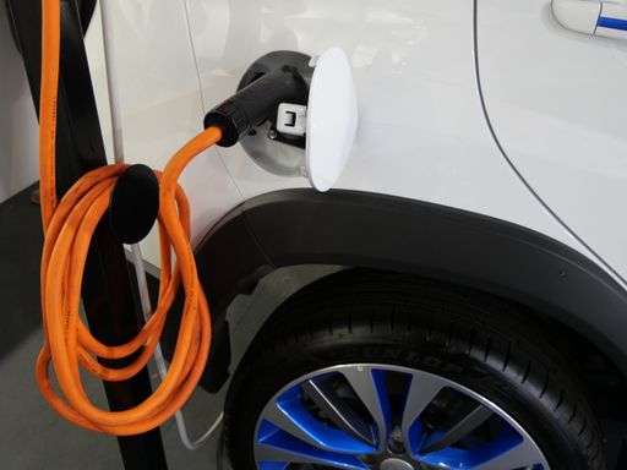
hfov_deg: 54.0
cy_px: 235
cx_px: 314
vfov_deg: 41.8
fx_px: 616
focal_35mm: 34
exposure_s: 1/60
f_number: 4.5
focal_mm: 17
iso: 400
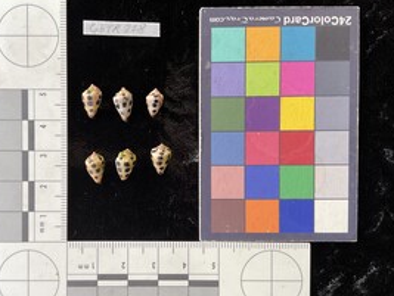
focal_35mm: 38
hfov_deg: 48.7
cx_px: 165
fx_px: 433
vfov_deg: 37.8
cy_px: 161
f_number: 1.8
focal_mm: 3
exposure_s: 1/120
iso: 64
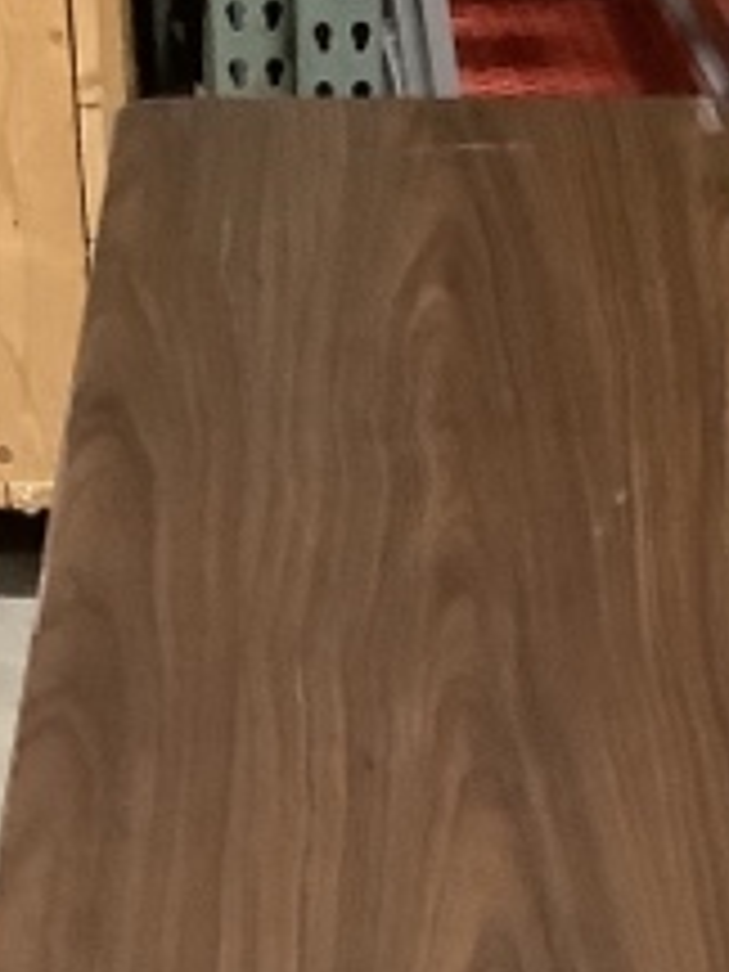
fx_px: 3089
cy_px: 1670
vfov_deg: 15.7
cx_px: 508
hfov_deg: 13.4
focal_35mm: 110
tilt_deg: -41.1
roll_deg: -1.2
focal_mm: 3.3
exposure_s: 1/40
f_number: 2.4
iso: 400
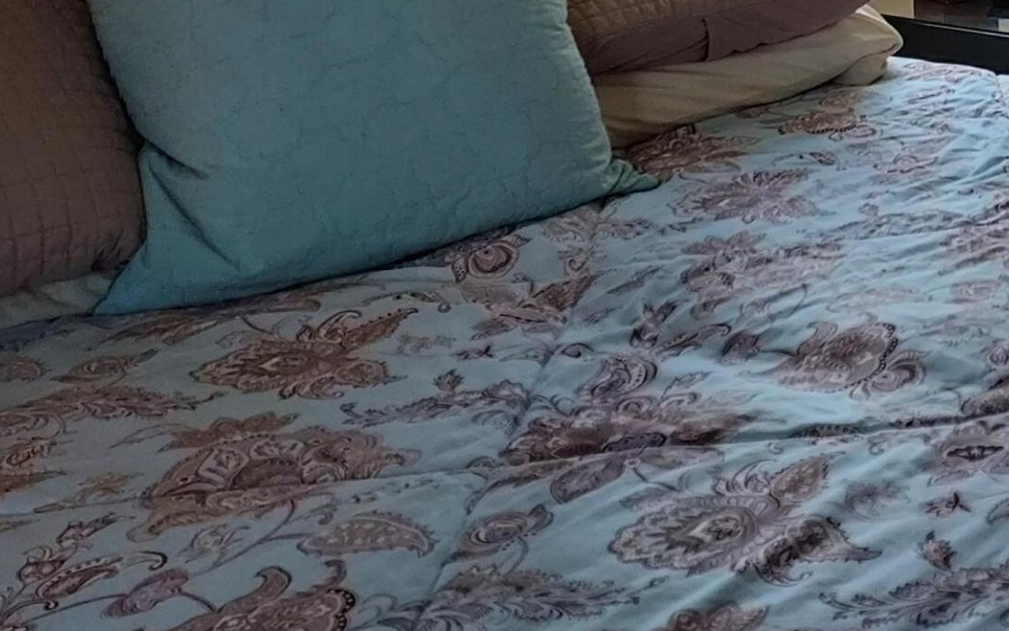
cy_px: -316
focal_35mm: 68
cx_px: 1157
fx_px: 1870
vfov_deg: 17.3
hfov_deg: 27.2
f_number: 1.8
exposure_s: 1/60
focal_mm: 4.6
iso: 80
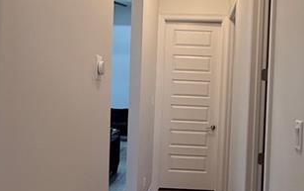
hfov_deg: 52.4
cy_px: 94
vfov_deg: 34.5
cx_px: 179
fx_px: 307
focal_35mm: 37
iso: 250
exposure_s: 1/120
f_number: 2.2
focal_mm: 2.22
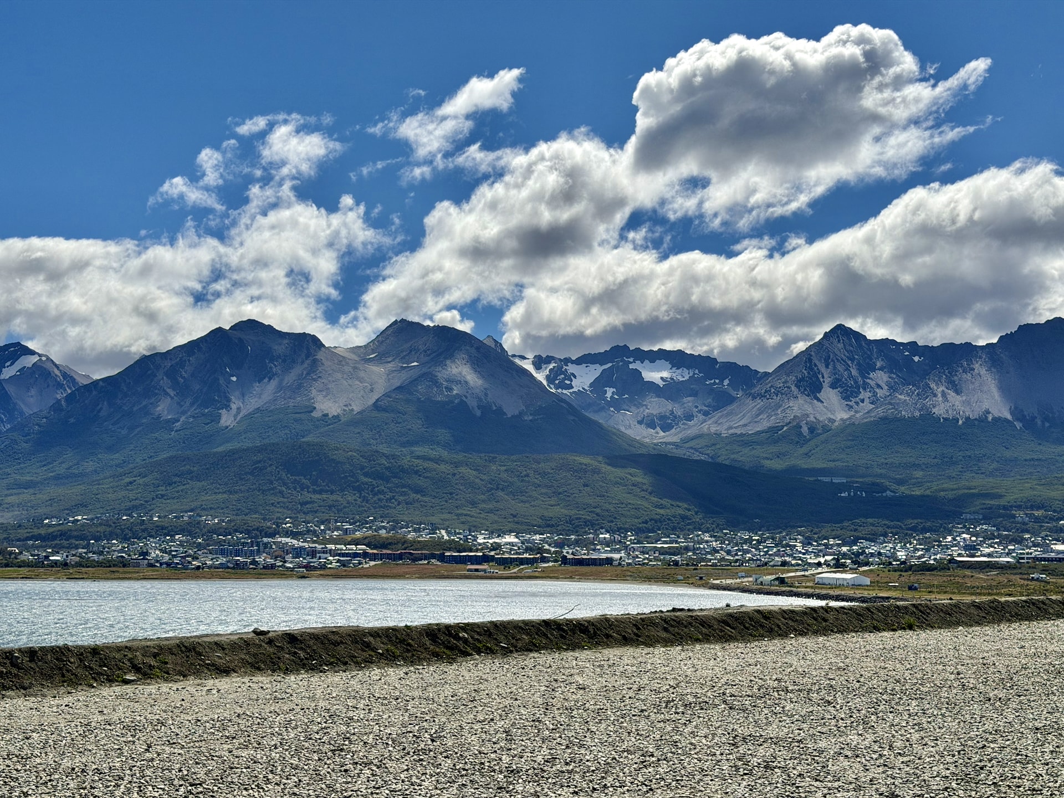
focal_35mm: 48
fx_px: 1475
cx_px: 532
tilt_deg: +5.8
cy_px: 399
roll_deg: +0.1
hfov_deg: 39.7
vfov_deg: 30.3
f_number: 1.78
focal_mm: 6.76
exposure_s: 1/11364
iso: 80
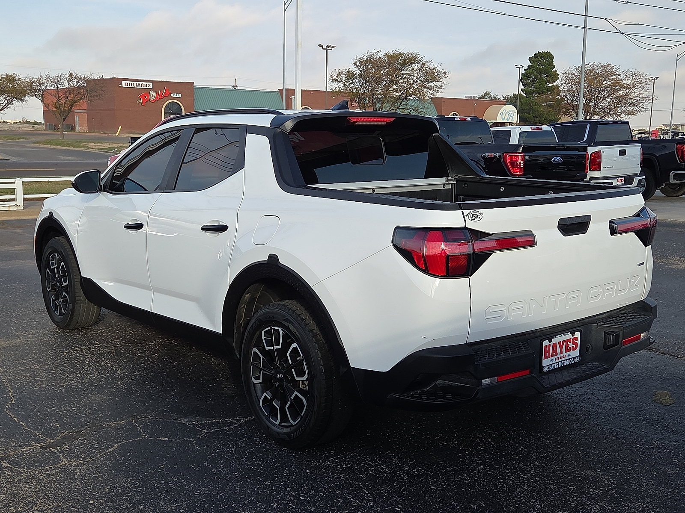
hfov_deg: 47.9
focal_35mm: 39
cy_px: 256
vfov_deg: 36.8
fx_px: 772
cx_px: 342
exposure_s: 1/3333
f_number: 1.8
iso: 76
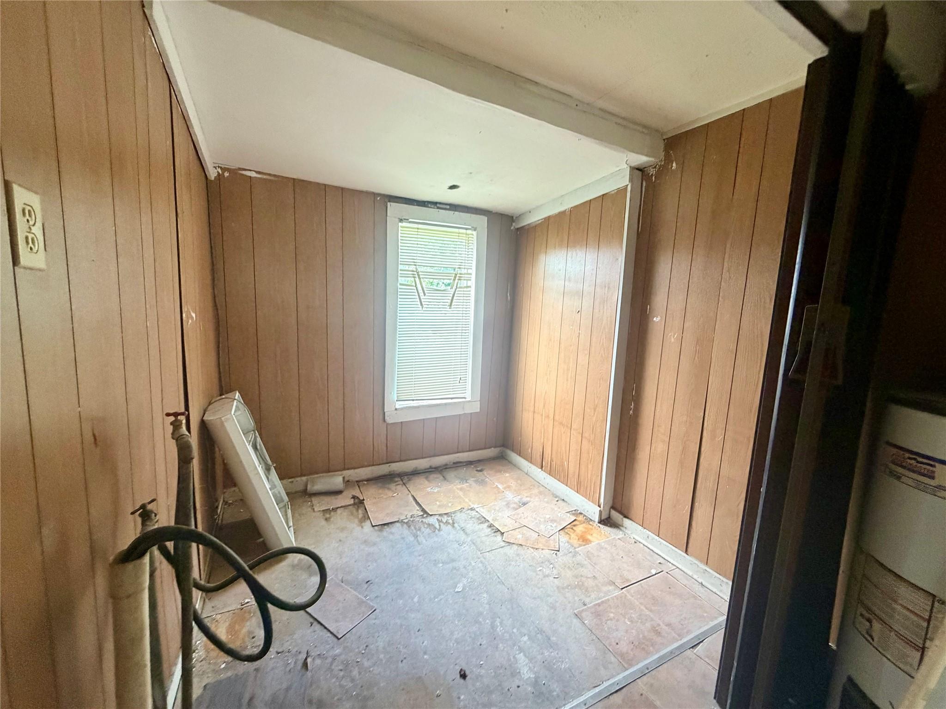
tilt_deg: -5.6
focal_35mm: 14
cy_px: 354
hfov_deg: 102.1
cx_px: 473
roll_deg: -2.1
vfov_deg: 85.7
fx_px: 383
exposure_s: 1/60
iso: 400
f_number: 2.2
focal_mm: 2.22
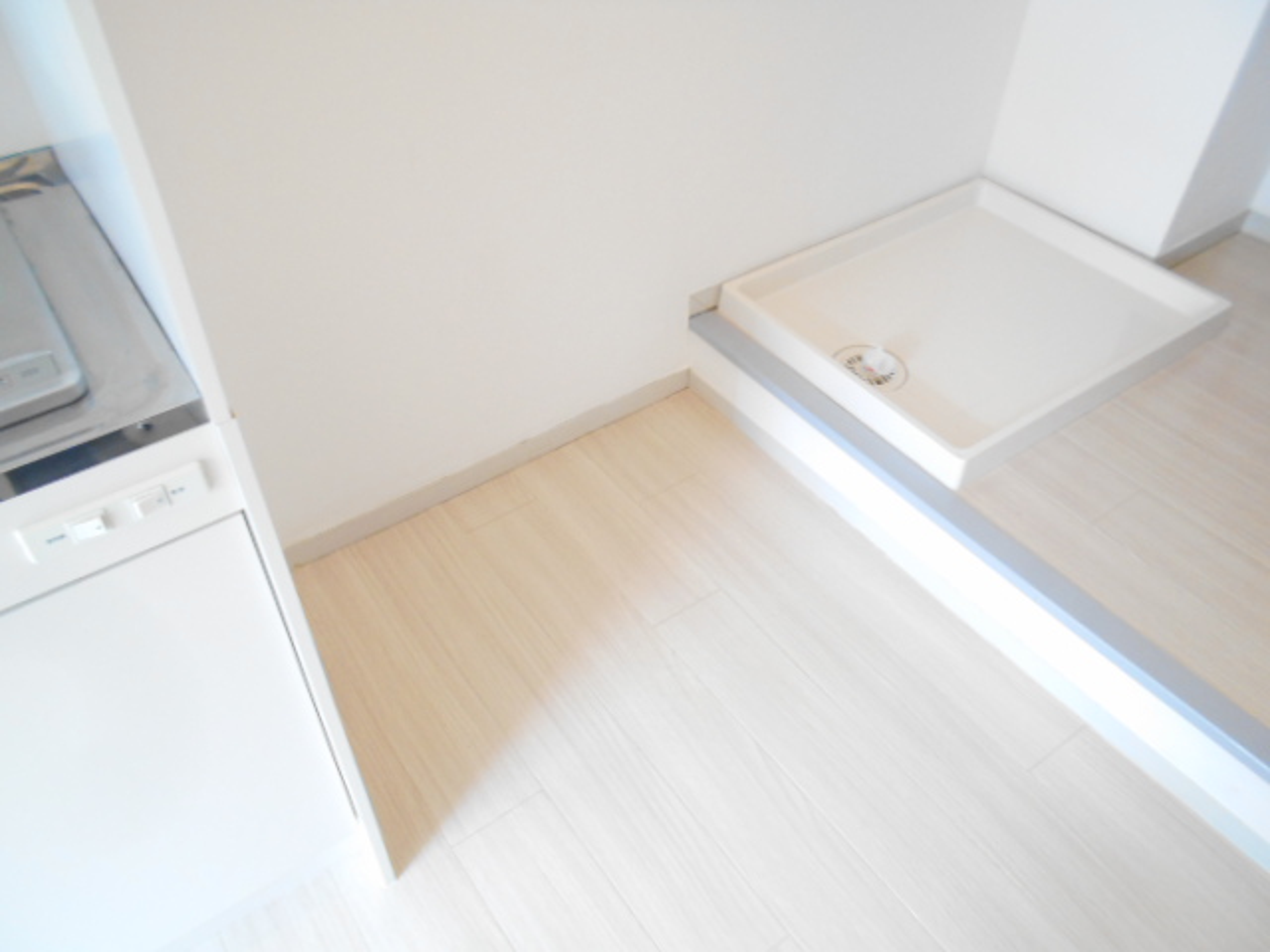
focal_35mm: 26
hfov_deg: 67.3
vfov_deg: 53.1
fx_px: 954
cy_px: 476
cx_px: 635
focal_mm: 4.6
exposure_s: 1/30
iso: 400
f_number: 3.2
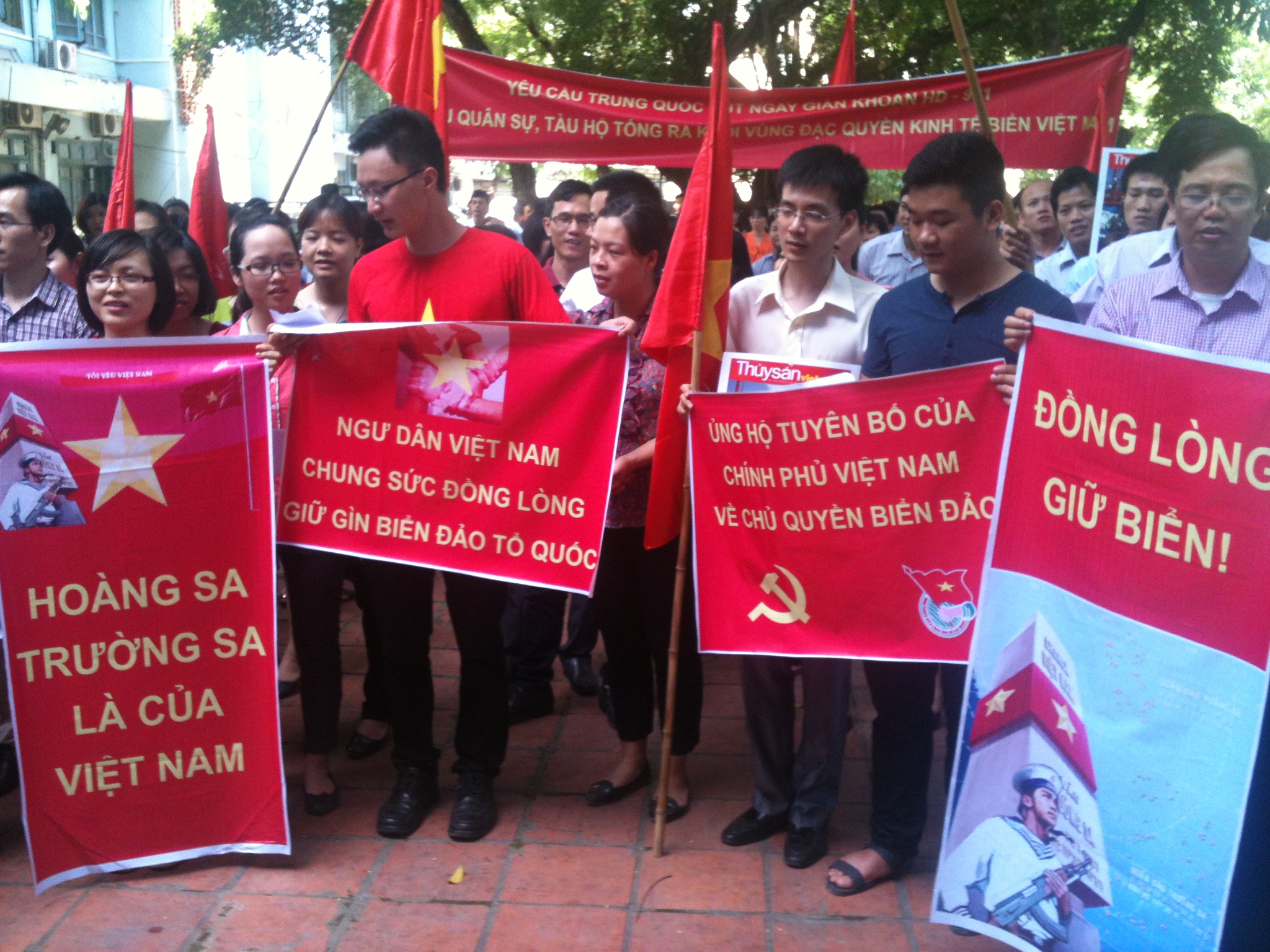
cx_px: 635
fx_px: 1284
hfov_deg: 52.6
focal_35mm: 35
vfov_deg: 40.7
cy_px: 476
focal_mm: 3.85
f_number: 2.8
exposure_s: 1/60
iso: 80
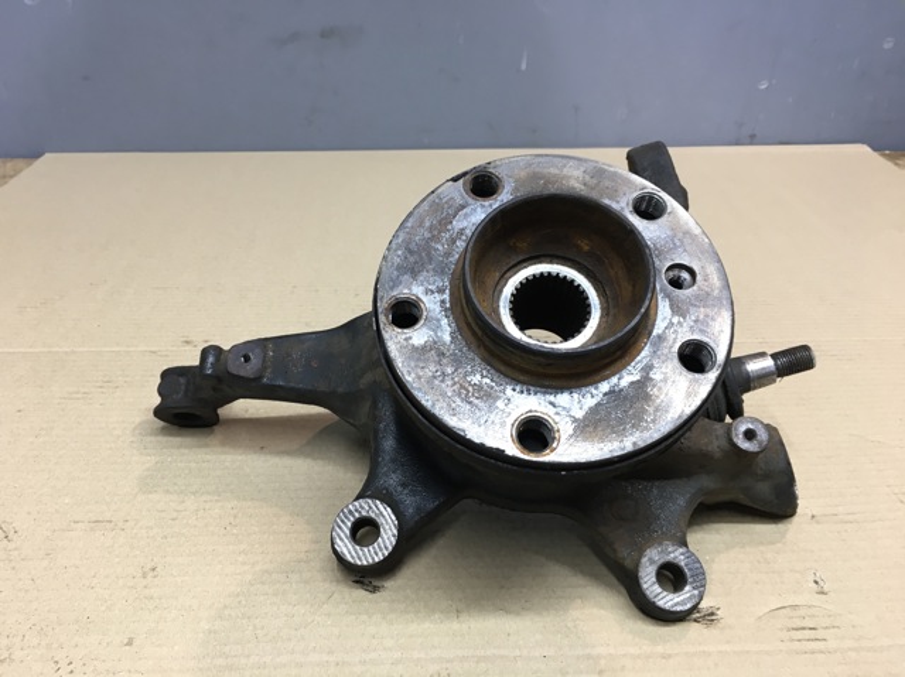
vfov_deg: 48.2
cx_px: 452
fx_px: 758
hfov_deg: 61.7
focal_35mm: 29
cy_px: 338
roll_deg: -1.5
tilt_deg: -29.5
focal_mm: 4.15
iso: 80
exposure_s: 1/33
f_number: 2.2
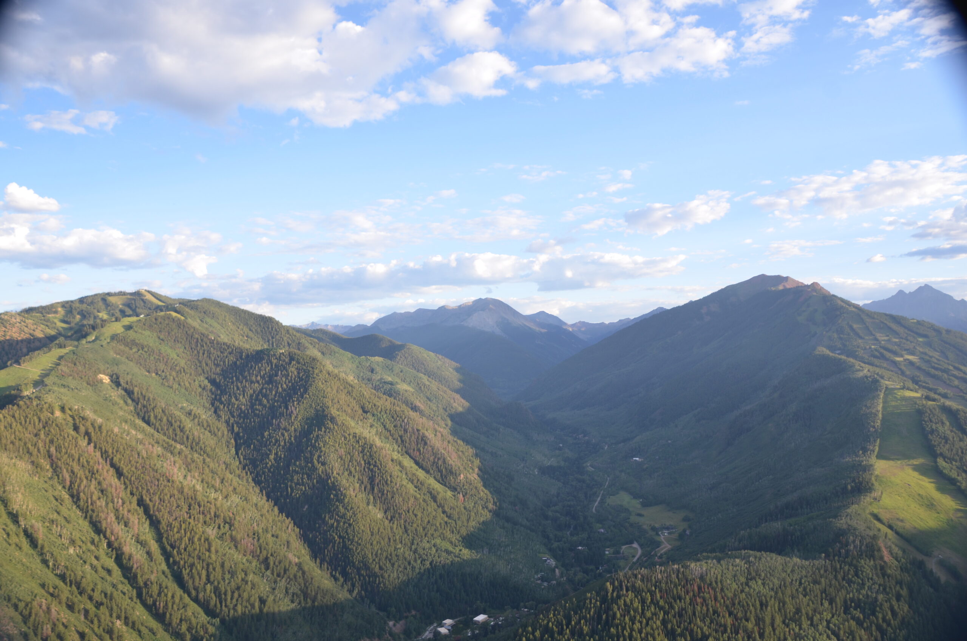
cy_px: 320
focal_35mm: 27
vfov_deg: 47.7
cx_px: 484
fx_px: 724
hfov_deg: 67.5
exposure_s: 1/200
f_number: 7.1
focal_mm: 18
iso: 200
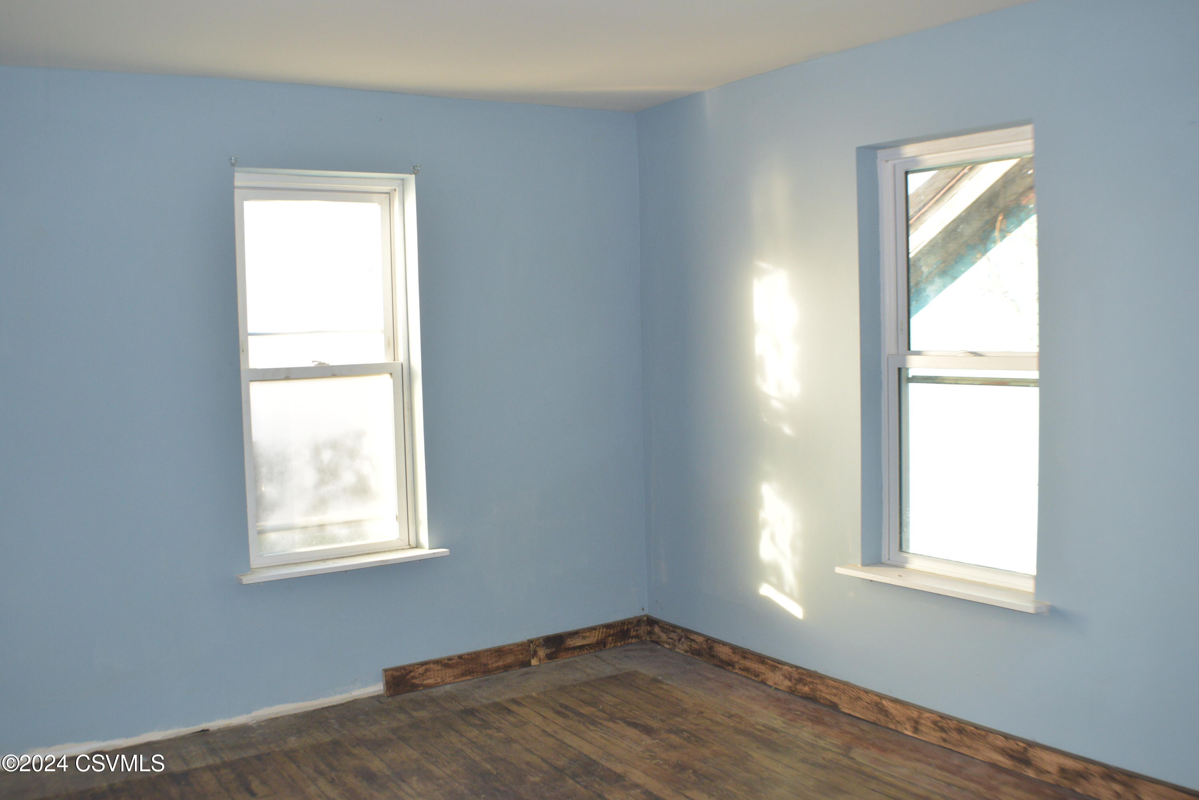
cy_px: 400
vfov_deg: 29.9
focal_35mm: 45
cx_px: 600
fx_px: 1499
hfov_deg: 43.6
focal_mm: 30
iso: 800
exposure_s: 1/200
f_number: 6.3
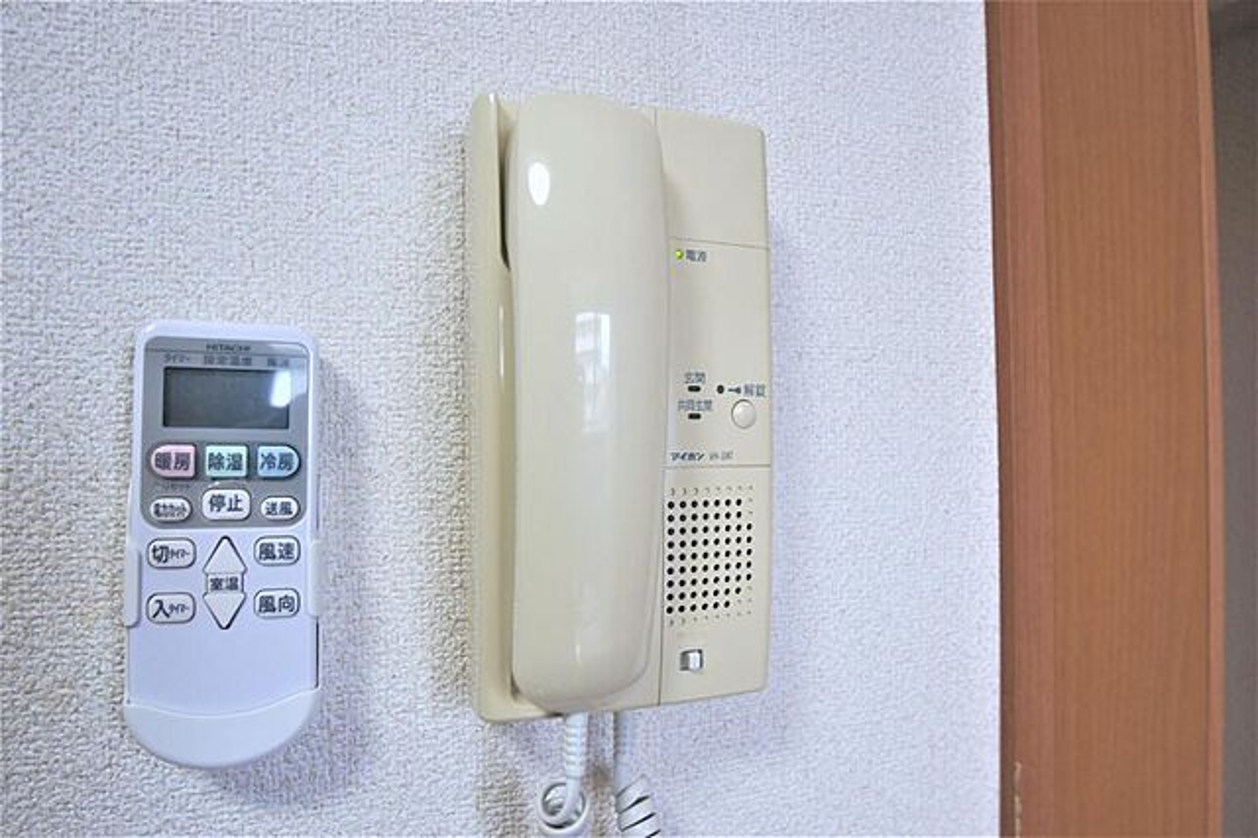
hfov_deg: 73.8
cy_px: 419
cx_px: 629
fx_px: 838
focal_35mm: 24
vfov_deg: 53.1
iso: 125
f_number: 4
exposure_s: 1/30
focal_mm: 16
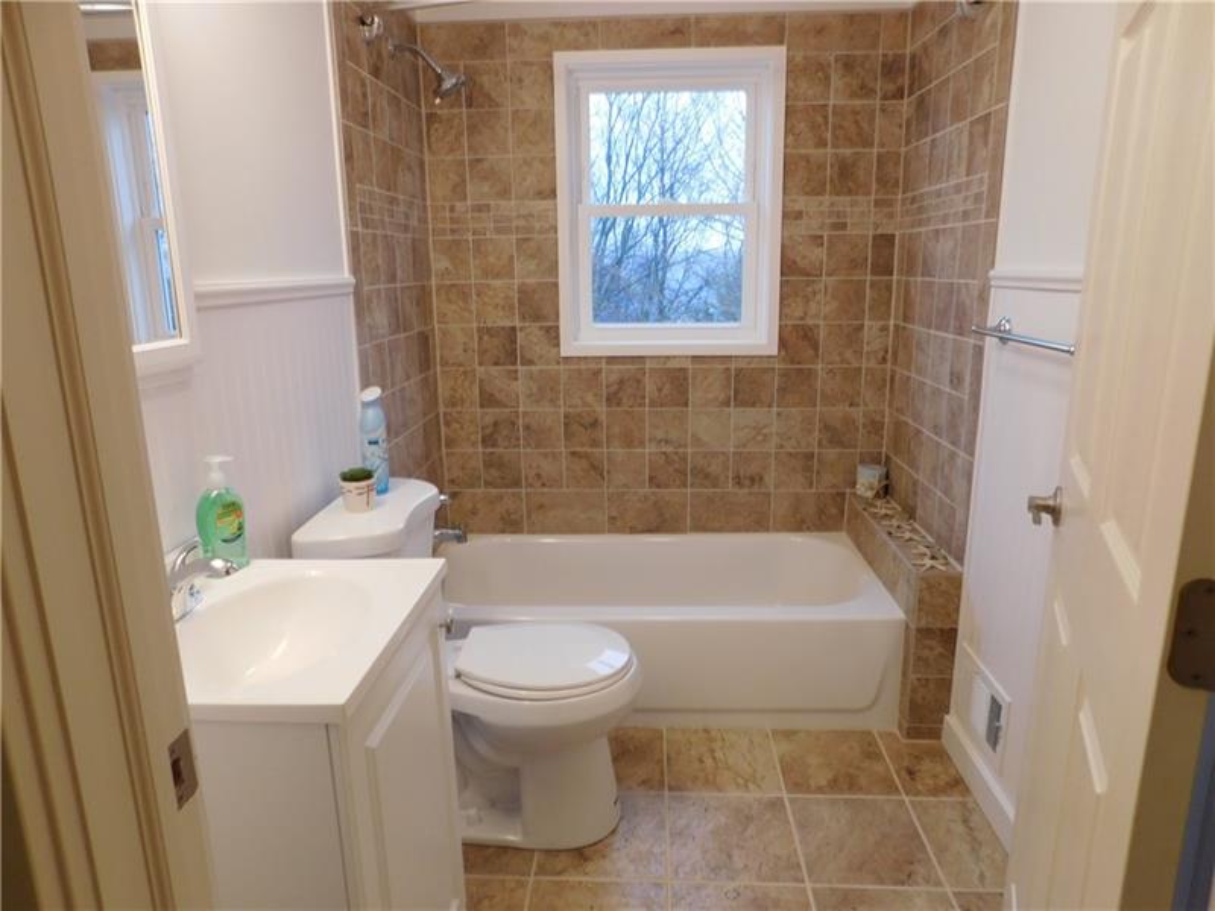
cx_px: 608
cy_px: 456
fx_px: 807
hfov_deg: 73.9
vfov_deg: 58.9
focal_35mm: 23
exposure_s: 1/30
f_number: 3
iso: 125
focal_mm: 4
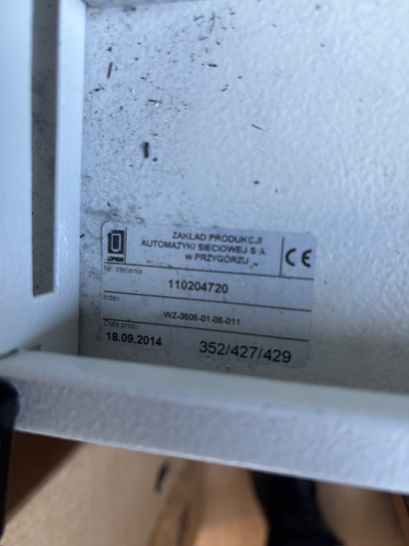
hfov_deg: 53.1
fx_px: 410
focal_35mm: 26
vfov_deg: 67.3
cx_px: 204
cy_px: 273
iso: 160
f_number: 1.6
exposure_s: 1/60
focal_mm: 5.96
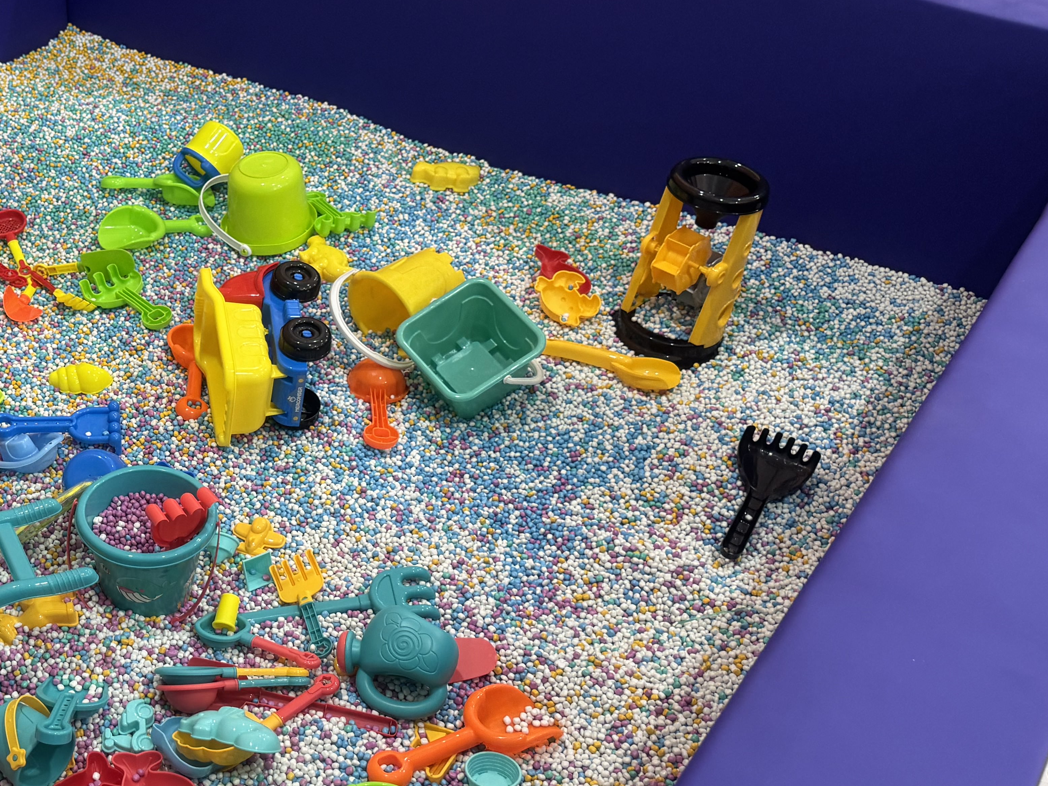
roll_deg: +0.6
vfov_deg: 32.8
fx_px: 1332
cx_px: 154
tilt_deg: -41.0
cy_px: 445
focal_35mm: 44
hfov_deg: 40.5
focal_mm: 6.76
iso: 250
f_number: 1.78
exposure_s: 1/50
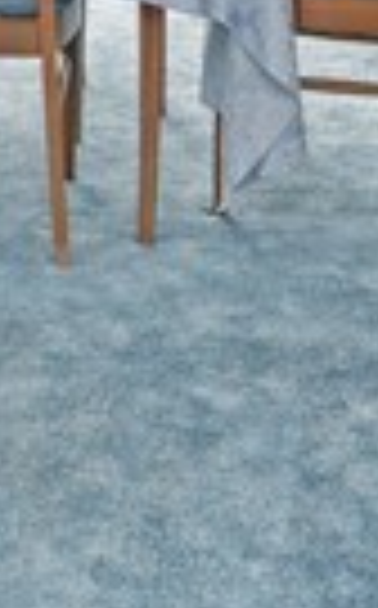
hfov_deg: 11.0
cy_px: -185
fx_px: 1902
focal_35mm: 115
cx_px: -158
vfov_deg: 17.1
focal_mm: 14
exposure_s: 1/80
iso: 640
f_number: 5.6
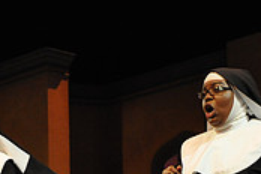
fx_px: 1049
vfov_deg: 9.2
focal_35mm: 145
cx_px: -9
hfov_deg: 13.9
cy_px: 287
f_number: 2.8
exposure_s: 1/500
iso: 1600
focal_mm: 29
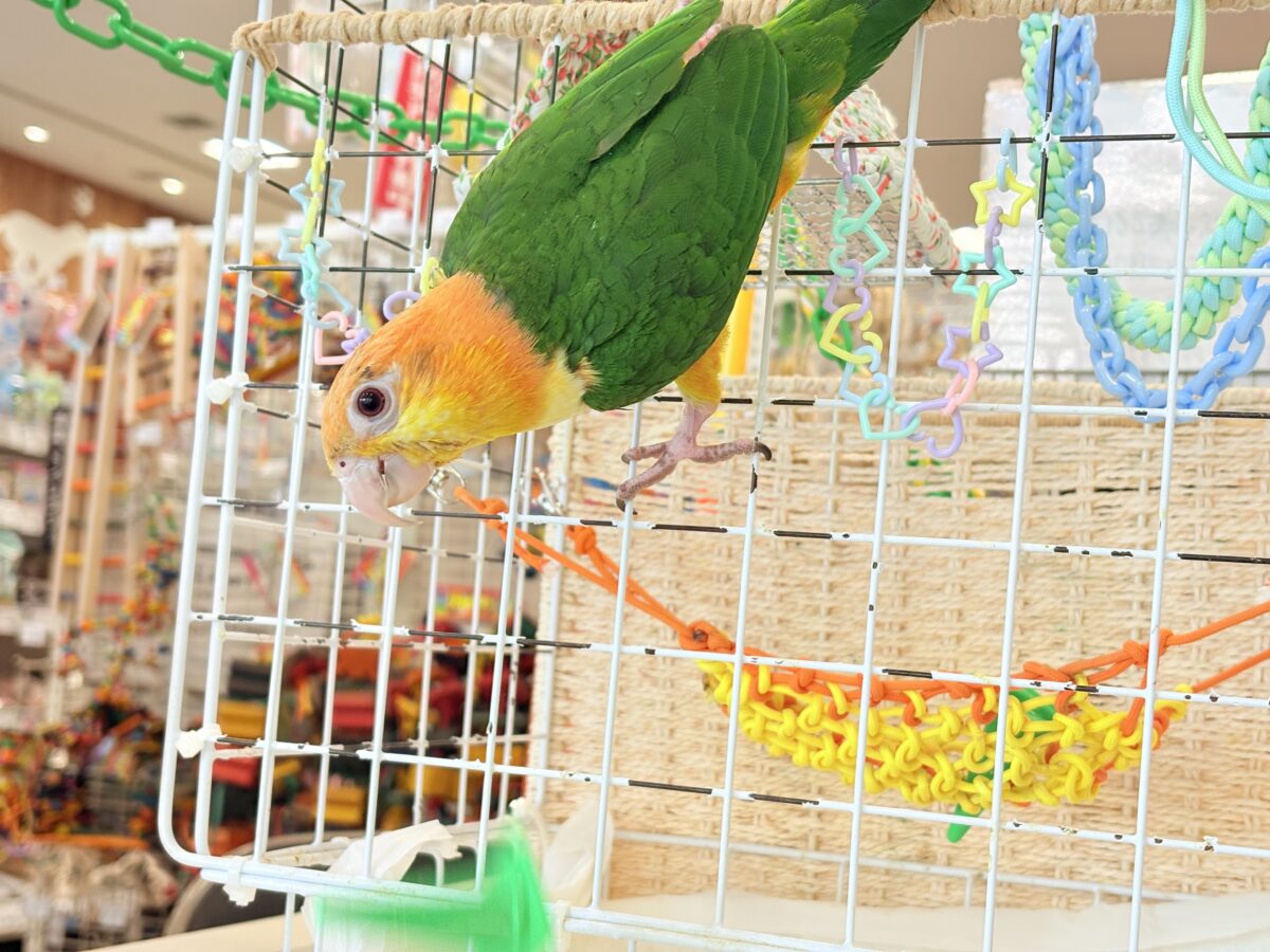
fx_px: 1908
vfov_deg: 28.0
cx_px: 635
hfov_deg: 36.8
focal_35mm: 52
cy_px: 476
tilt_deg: +6.0
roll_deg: -3.5
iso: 50
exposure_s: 1/100
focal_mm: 5.96
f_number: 1.6
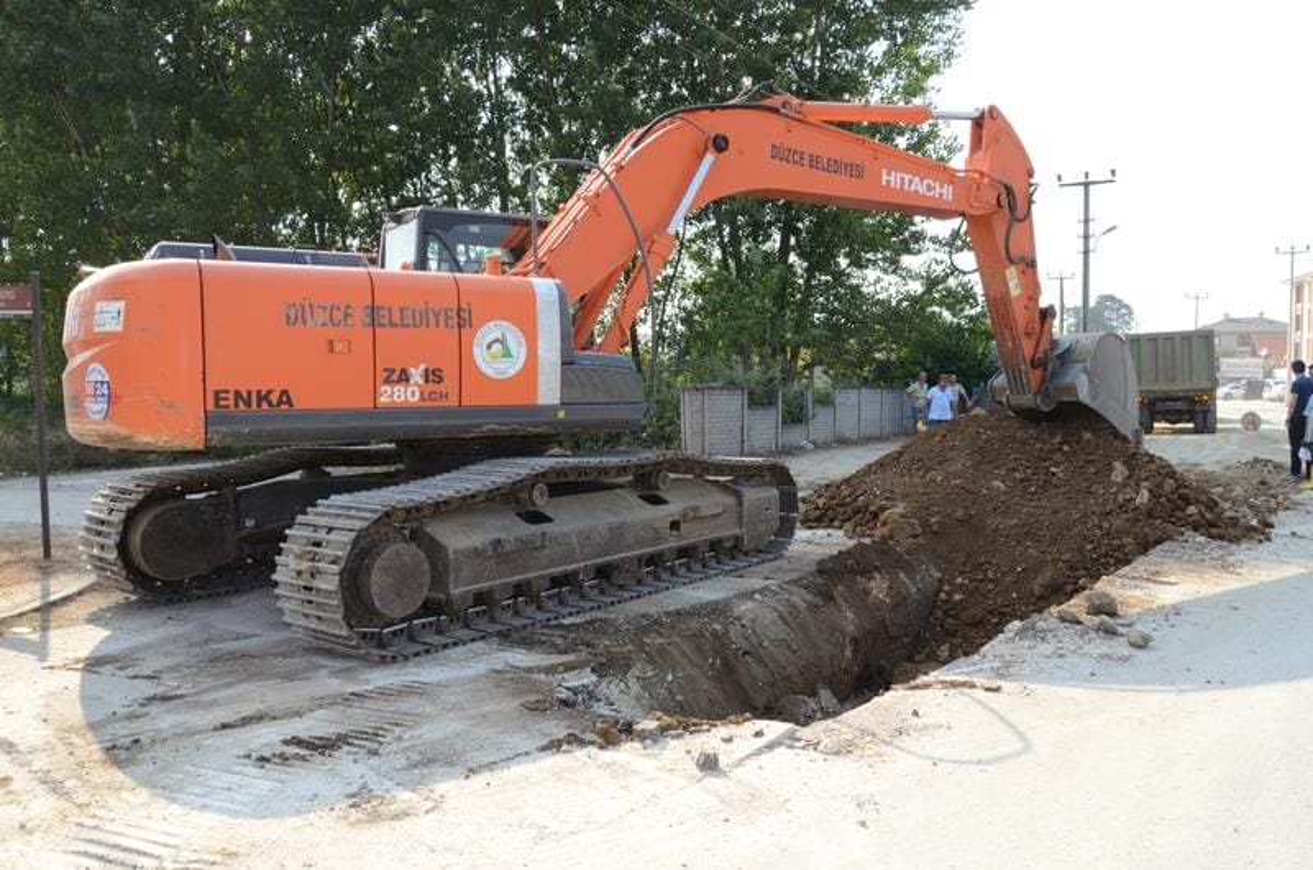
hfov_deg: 67.5
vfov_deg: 47.7
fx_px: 983
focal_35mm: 27
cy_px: 435
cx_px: 656
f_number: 16
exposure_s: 1/250
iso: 1000
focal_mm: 18
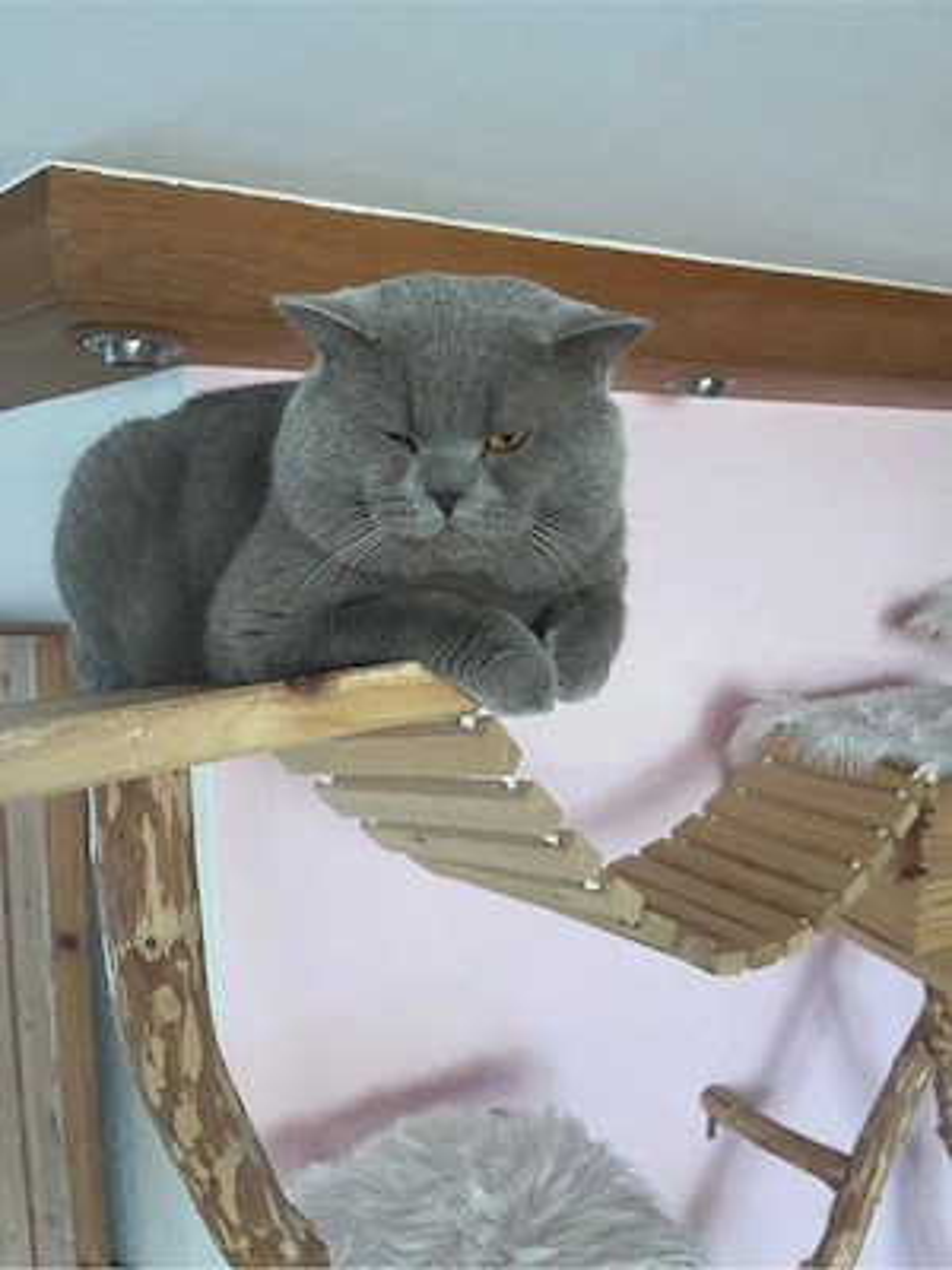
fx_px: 917
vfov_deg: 69.4
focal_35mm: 25
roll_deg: +1.3
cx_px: 476
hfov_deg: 54.9
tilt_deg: -5.1
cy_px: 635
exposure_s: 1/60
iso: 160
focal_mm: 5.1
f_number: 1.6
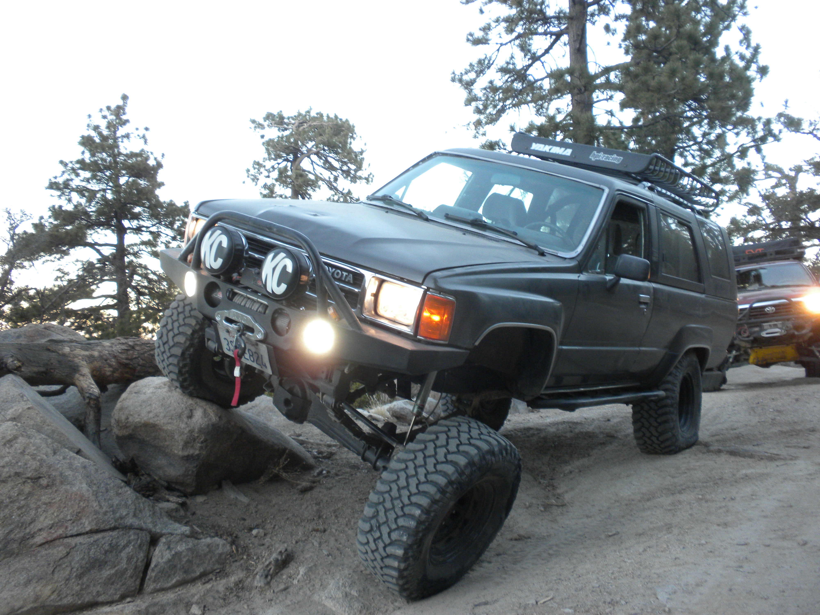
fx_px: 876
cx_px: 410
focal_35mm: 37
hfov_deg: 50.1
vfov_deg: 38.7
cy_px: 308
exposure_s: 1/52.8
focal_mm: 6.6
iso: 167
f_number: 3.5
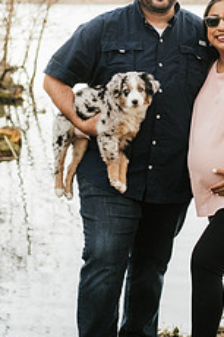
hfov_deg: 13.9
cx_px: 154
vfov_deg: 20.7
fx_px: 916
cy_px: 101
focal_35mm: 98
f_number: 2.8
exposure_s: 1/400
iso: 640
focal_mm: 50
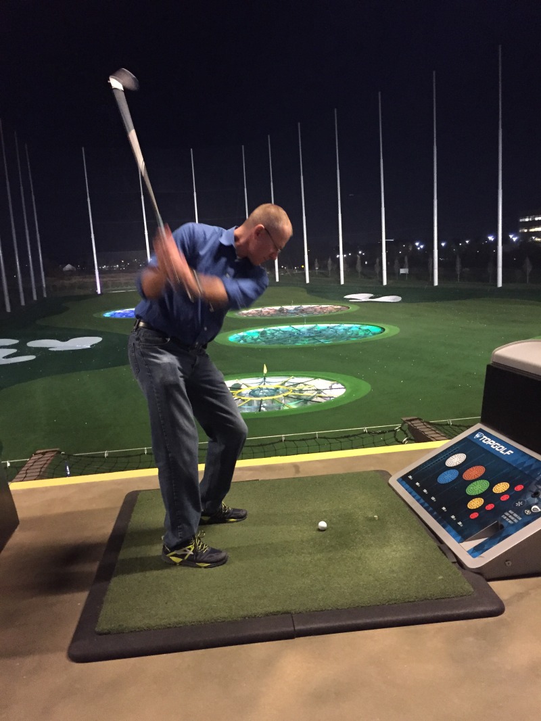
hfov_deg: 48.2
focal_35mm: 29
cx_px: 270
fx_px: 604
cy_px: 360
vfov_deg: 61.6
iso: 400
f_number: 2.2
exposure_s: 1/15
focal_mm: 4.15
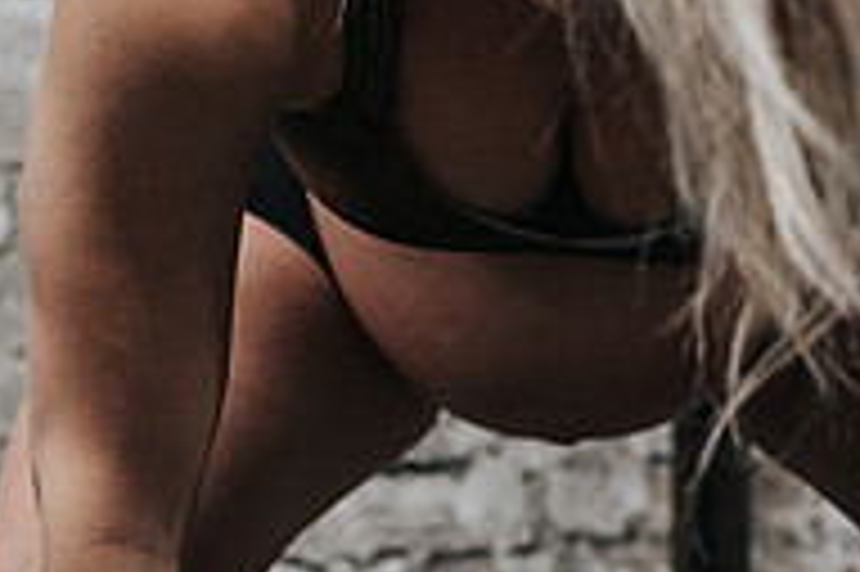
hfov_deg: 18.4
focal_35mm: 111
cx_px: 587
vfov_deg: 11.9
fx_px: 2649
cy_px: 817
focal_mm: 35
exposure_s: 1/250
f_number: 3.2
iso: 800
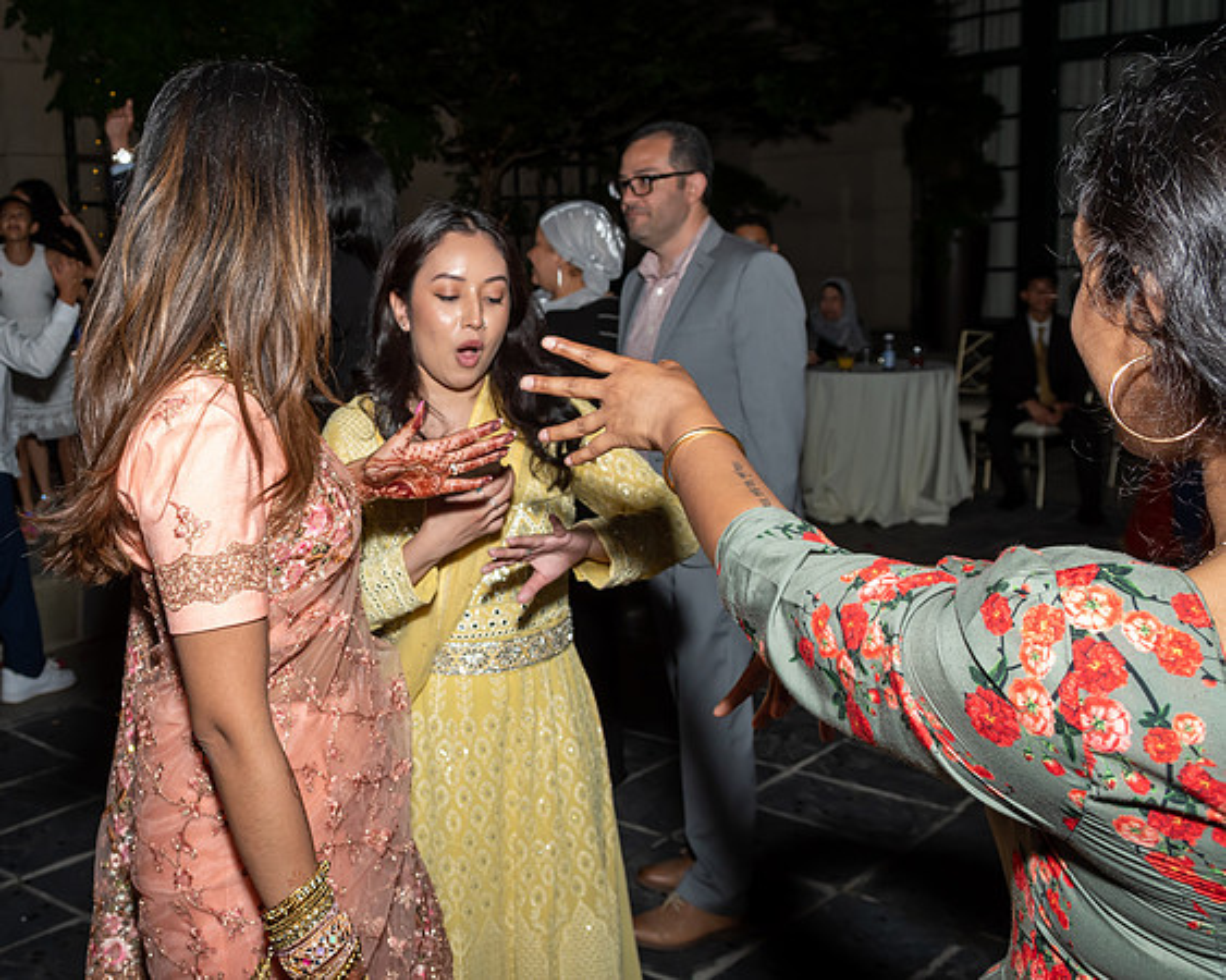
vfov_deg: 37.4
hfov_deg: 44.8
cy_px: 435
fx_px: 1448
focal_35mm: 40
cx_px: 357
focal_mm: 20
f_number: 5.6
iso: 500
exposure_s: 1/250
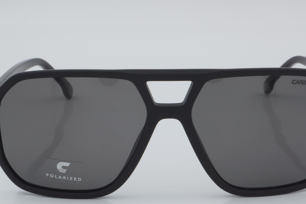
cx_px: 167
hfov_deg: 19.5
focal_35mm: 105
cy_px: 129
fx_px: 889
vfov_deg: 13.1
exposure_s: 1/4
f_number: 32
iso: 100
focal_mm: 55
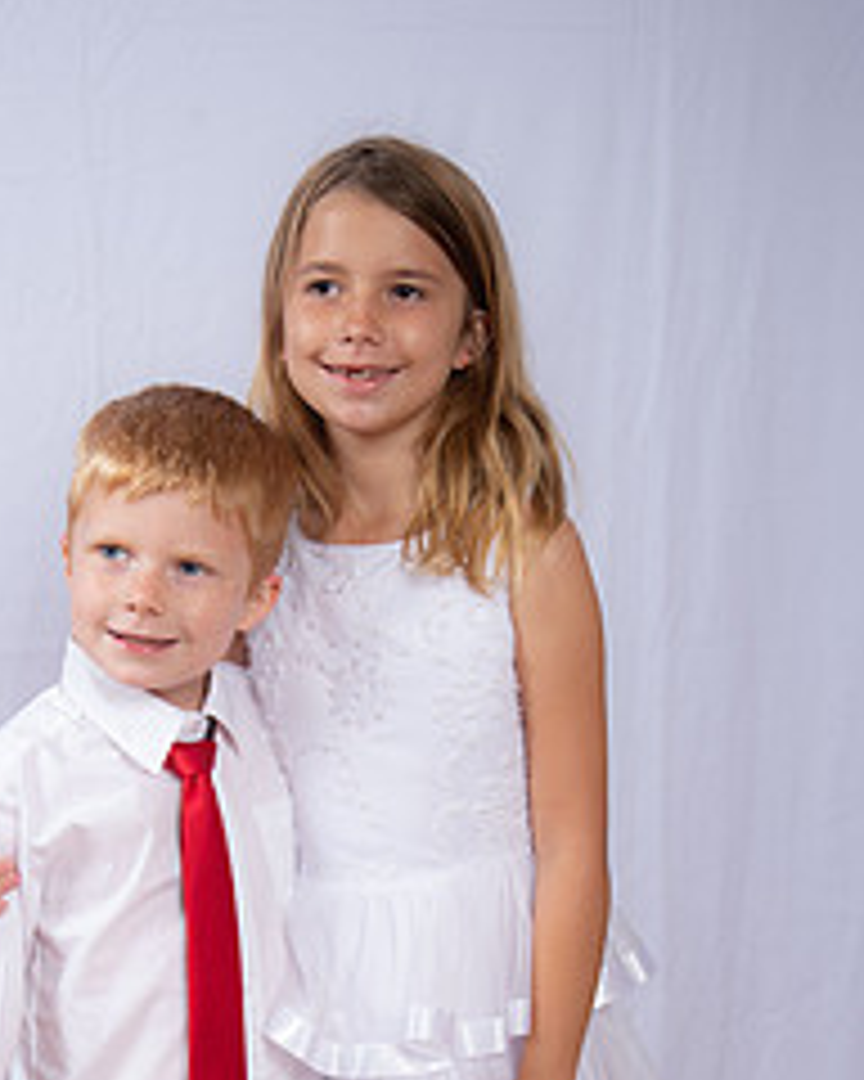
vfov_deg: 23.5
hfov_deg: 19.4
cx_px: 313
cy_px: 976
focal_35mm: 79
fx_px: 2525
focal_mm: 45
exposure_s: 1/160
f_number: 7.1
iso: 250
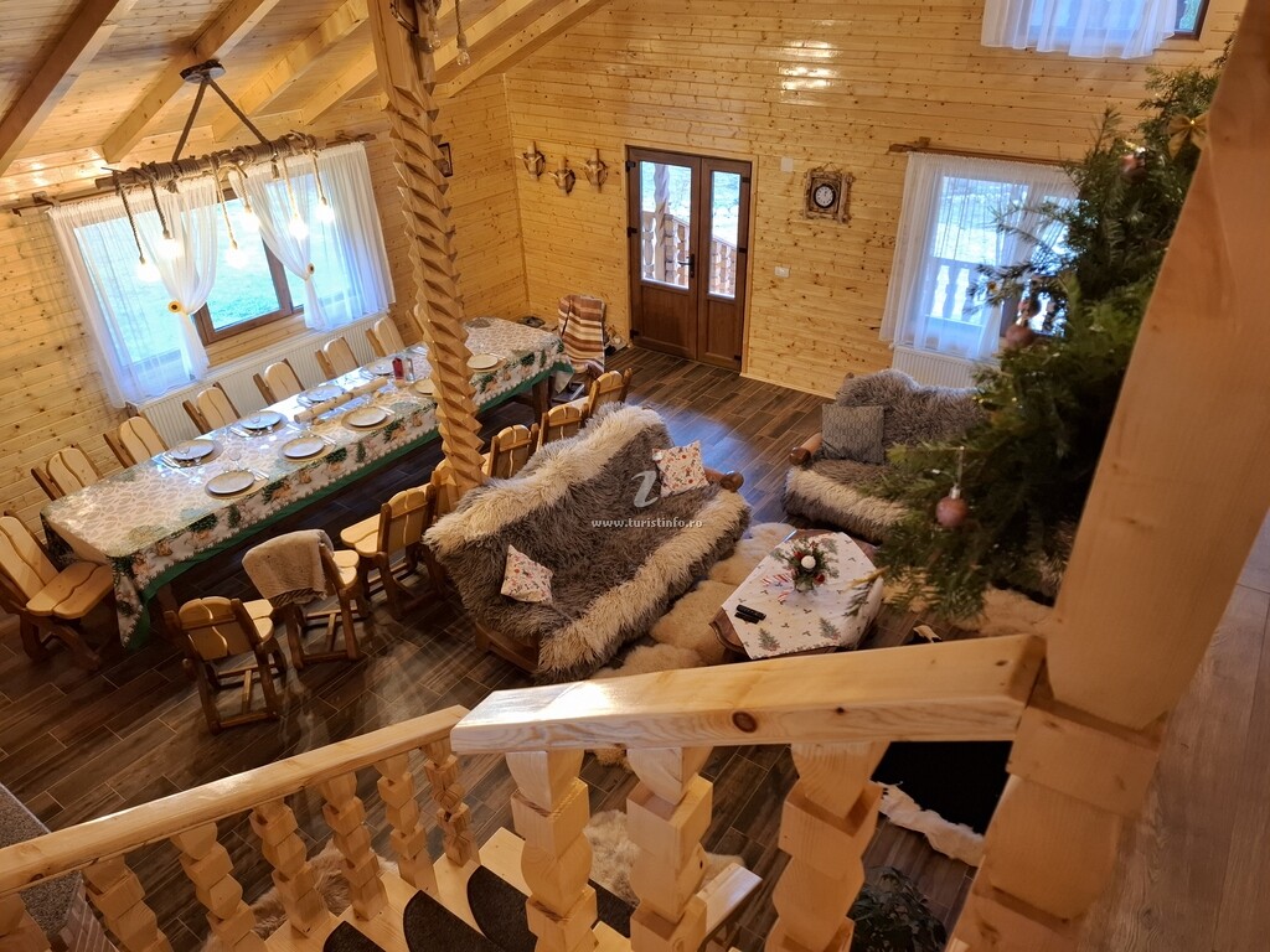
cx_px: 635
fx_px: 844
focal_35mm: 23
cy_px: 476
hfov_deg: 73.9
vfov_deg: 58.9
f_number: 1.8
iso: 200
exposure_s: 1/50
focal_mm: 5.54
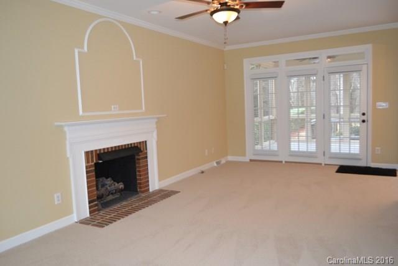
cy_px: 133
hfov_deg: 67.4
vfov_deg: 48.0
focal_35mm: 27
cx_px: 199
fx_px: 299
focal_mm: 18
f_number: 3.5
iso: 1250
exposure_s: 1/60
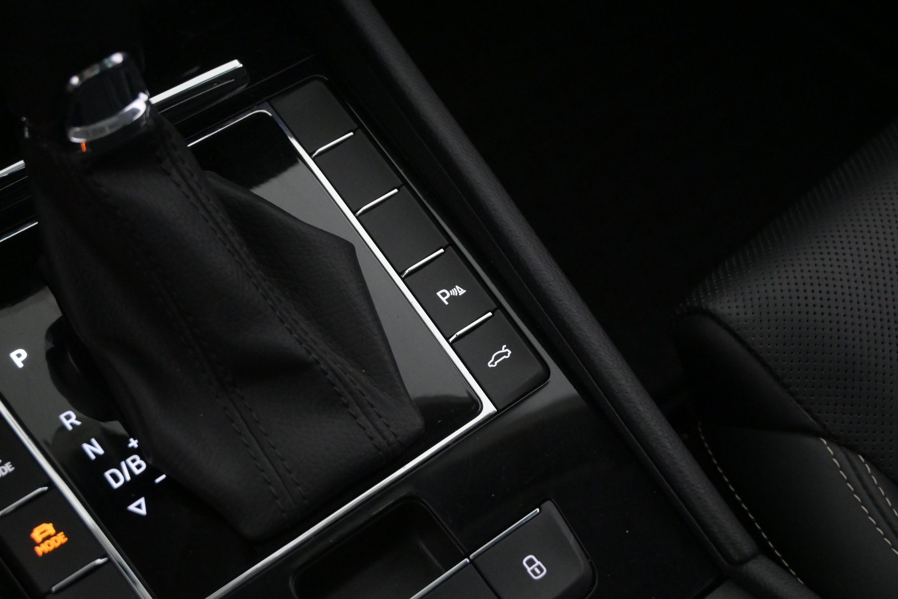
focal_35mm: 56
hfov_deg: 35.9
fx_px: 1384
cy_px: 300
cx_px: 449
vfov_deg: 24.4
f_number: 5.3
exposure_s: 1/60
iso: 4500
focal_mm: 37
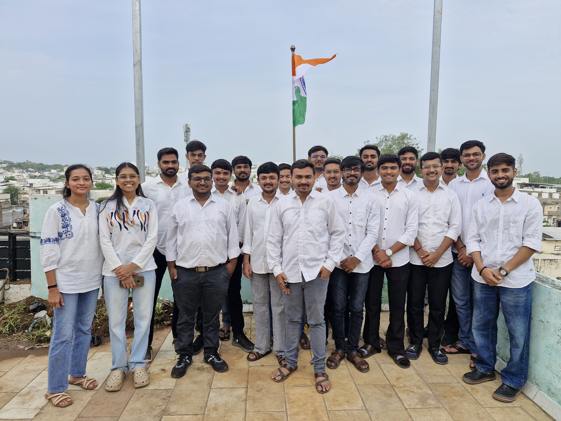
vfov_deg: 58.9
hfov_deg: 73.9
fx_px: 373
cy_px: 210
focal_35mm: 23
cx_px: 280
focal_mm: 5.54
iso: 50
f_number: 1.8
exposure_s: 1/930
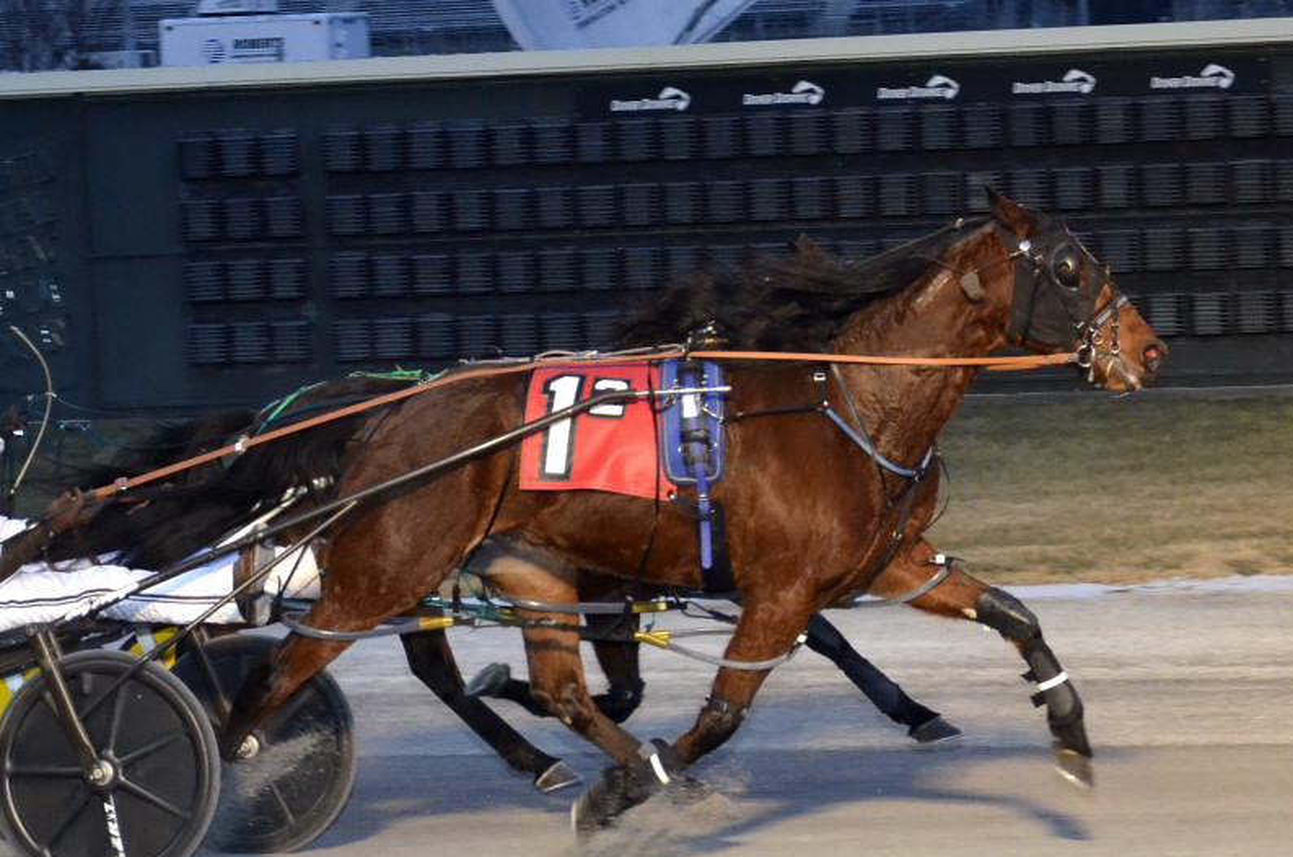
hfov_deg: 14.2
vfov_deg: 9.4
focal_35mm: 145
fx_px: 5197
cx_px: 599
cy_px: 486
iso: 2000
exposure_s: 1/500
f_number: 4.8
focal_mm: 48
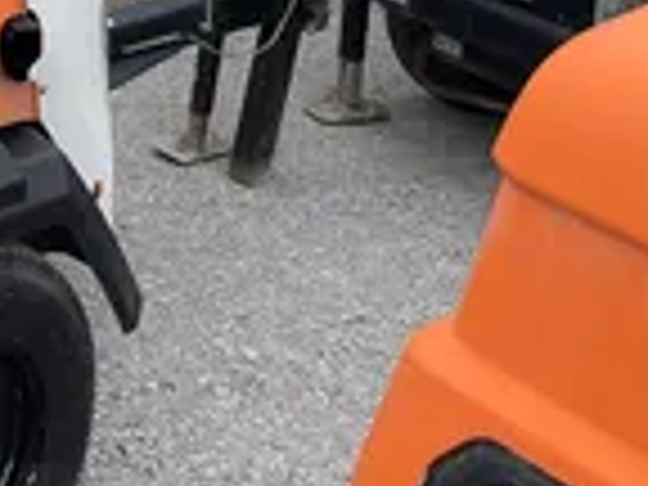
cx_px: -405
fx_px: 1853
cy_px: -245
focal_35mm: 99
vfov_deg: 14.0
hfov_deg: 17.3
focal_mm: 4.2
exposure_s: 1/979
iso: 32
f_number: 1.6
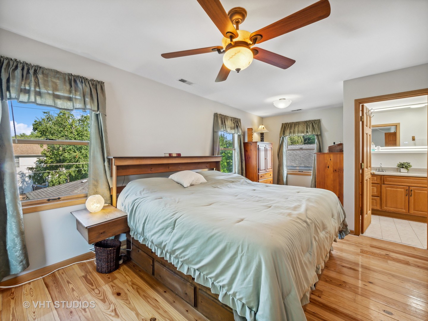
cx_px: 214
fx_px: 173
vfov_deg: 85.7
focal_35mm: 14
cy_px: 160
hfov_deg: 102.1
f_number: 8
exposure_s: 1/8
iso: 400
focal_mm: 7
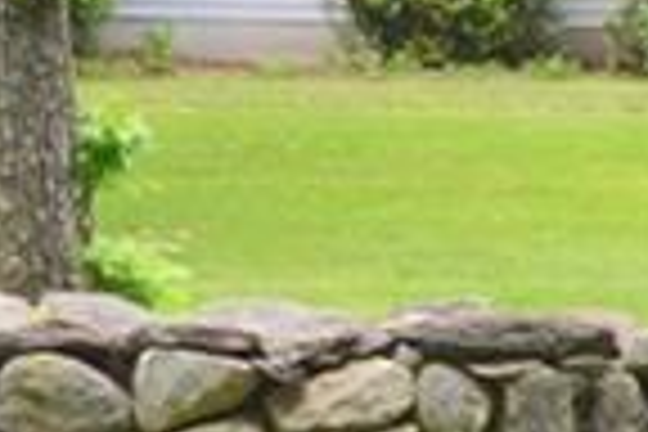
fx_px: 4608
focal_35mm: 256
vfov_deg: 5.2
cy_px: -549
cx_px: 1179
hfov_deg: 7.8
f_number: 6.3
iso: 100
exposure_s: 1/160
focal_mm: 24
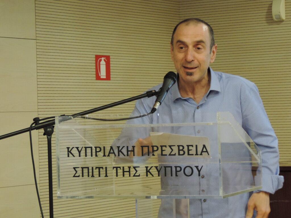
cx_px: 146
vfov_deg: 11.0
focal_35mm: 135
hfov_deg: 14.6
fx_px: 1135
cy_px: 109
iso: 800
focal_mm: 24
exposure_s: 1/25
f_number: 4.3
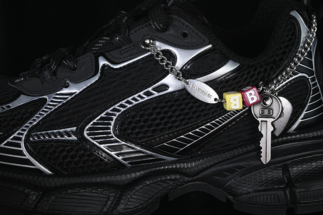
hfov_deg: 27.0
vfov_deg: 18.2
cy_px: 108
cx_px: 162
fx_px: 673
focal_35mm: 75
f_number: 6.3
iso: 160
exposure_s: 1/50
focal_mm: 50
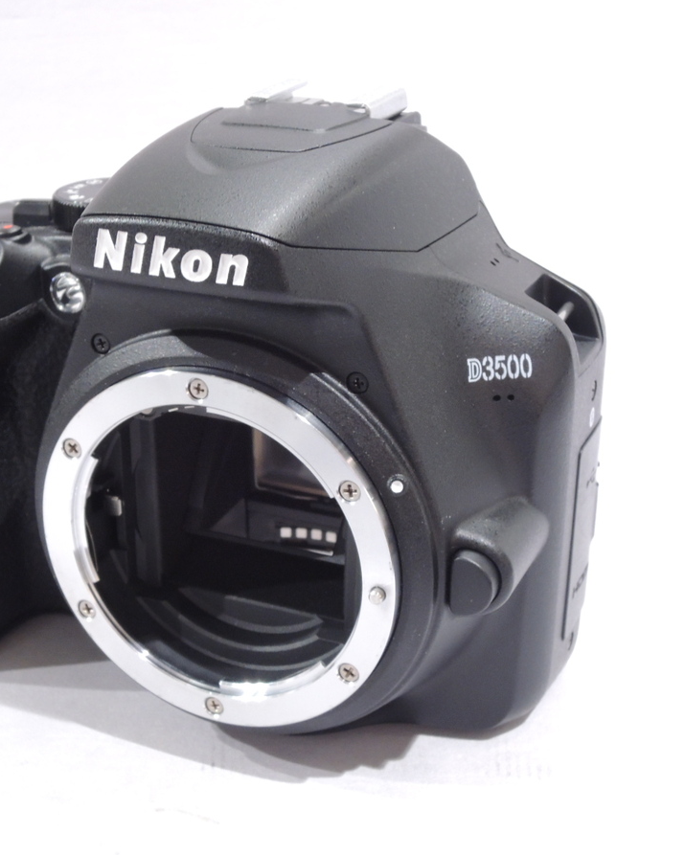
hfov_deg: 25.7
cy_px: 426
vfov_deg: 31.9
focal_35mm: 59
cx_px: 236
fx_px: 1494
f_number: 5
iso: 400
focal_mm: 8.1
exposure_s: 1/25
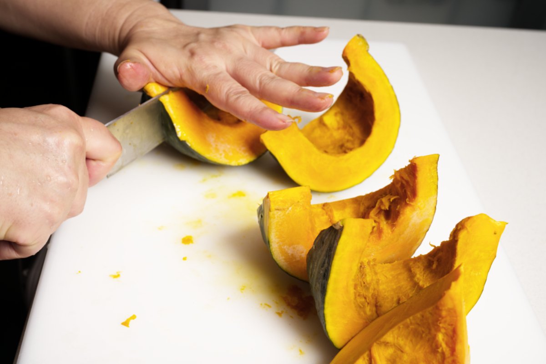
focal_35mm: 40
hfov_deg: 48.5
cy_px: 182
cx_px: 273
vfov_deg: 33.4
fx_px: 606
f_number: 8
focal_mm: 40
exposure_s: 1/640
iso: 250
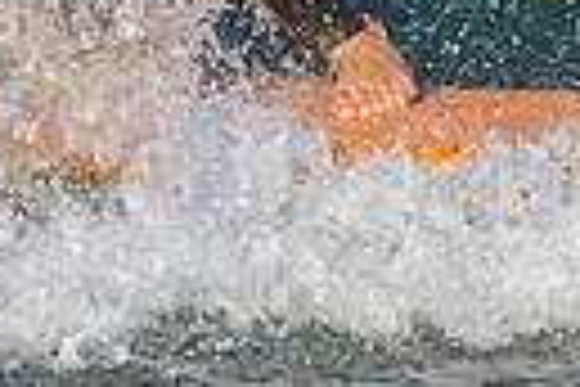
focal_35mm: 3593
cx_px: 373
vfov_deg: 0.4
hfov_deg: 0.6
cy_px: -205
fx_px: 57883
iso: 200
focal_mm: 800
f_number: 6.3
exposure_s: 1/1000
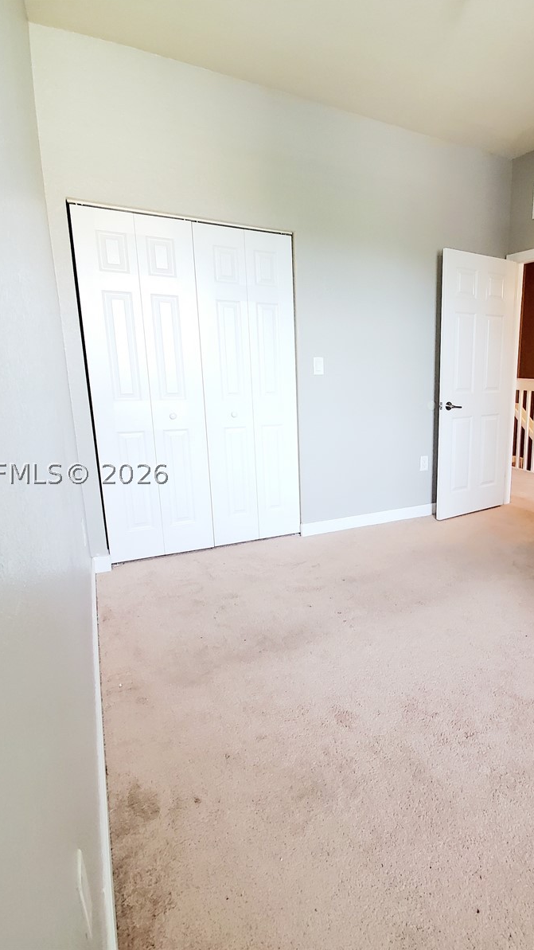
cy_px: 473
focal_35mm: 19
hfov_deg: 55.1
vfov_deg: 89.6
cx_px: 411
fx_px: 478
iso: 400
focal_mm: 1.8
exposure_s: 1/40
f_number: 2.2
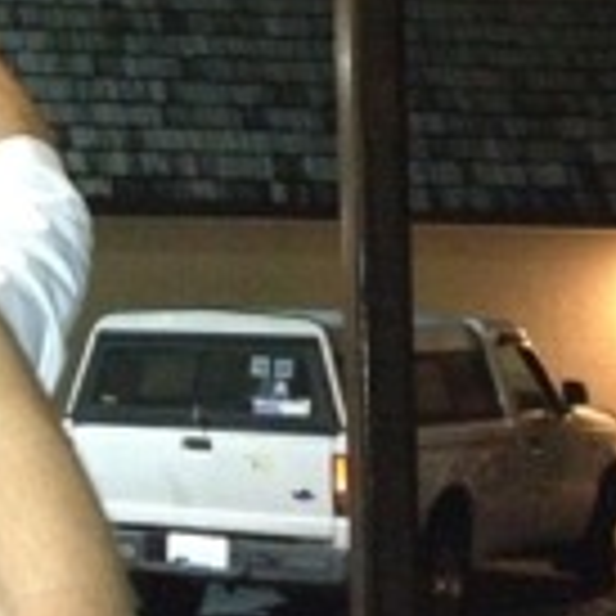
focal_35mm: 120
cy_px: -99
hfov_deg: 14.2
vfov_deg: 14.1
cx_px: -45
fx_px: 2416
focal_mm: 4.28
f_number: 2.4
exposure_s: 1/16
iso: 800
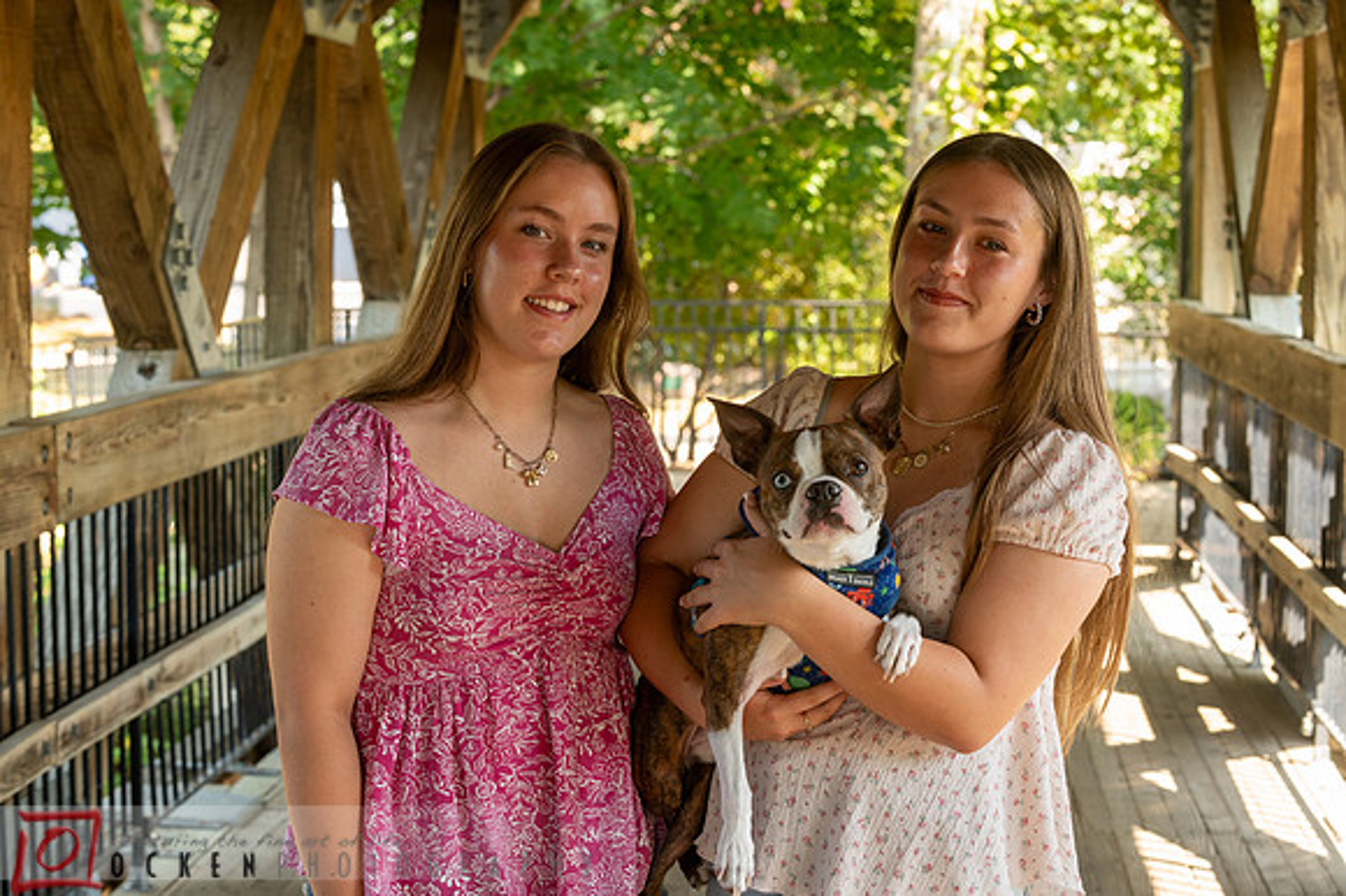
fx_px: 2802
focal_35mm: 75
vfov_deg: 18.2
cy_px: 448
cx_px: 673
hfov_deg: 27.0
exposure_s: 1/80
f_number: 6.3
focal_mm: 75
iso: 640
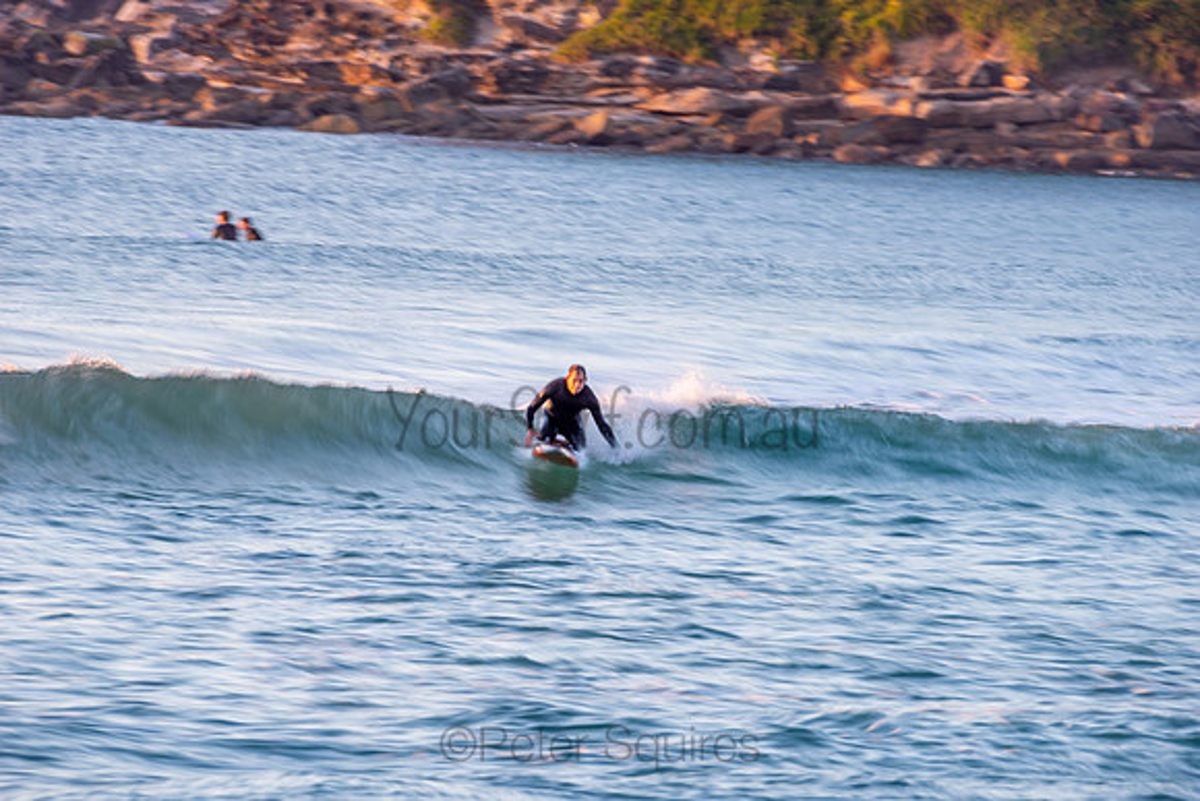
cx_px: 600
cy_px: 400
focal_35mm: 500
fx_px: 16670
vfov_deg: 2.8
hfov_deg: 4.1
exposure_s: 1/10
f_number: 11
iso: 64
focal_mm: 500
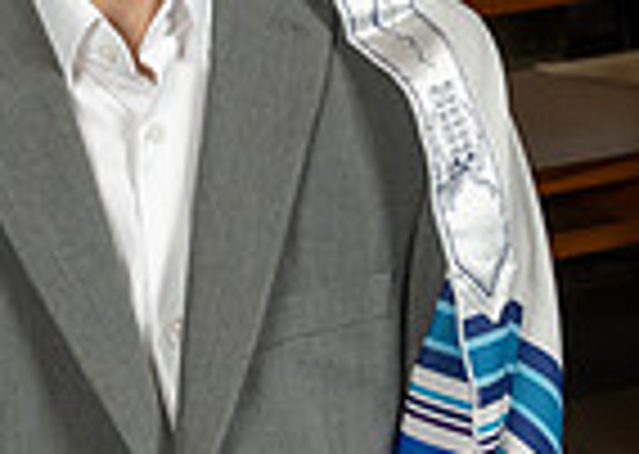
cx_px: -639
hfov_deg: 8.4
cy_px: 1
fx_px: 4150
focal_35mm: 229
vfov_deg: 6.3
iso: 800
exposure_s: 1/200
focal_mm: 34
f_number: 8
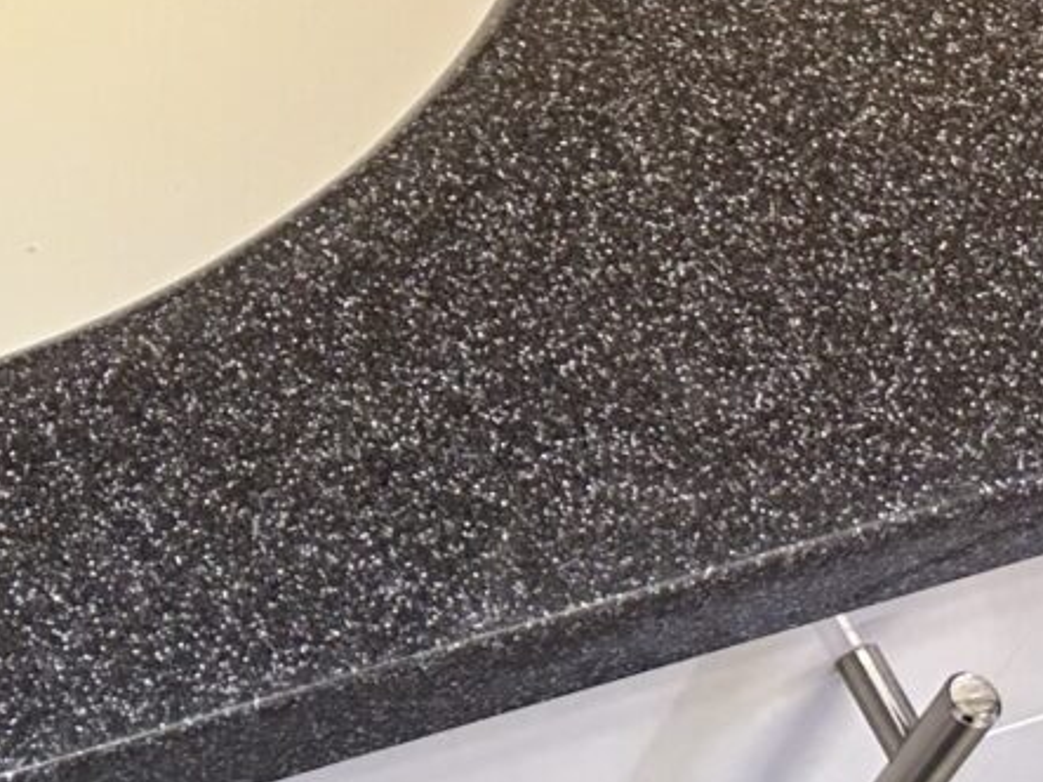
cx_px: -325
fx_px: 3133
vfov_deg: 13.5
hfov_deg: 17.7
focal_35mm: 104
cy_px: -330
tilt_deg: -48.7
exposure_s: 1/100
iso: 125
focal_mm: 6.86
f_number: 1.78
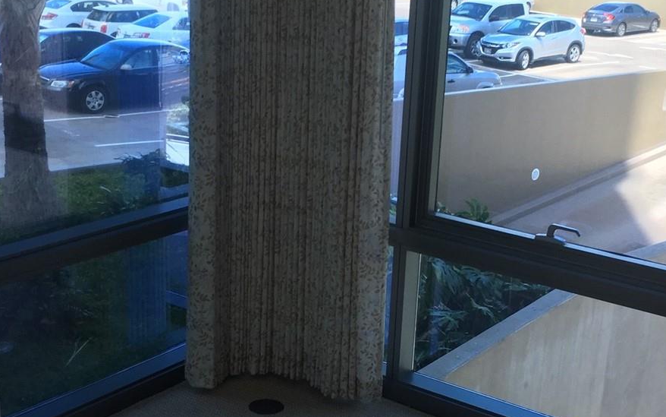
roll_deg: -2.3
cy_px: 264
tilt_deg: -18.4
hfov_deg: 36.2
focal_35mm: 56
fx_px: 1017
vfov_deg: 23.1
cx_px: 385
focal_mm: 4.15
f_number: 2.2
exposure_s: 1/120
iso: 40
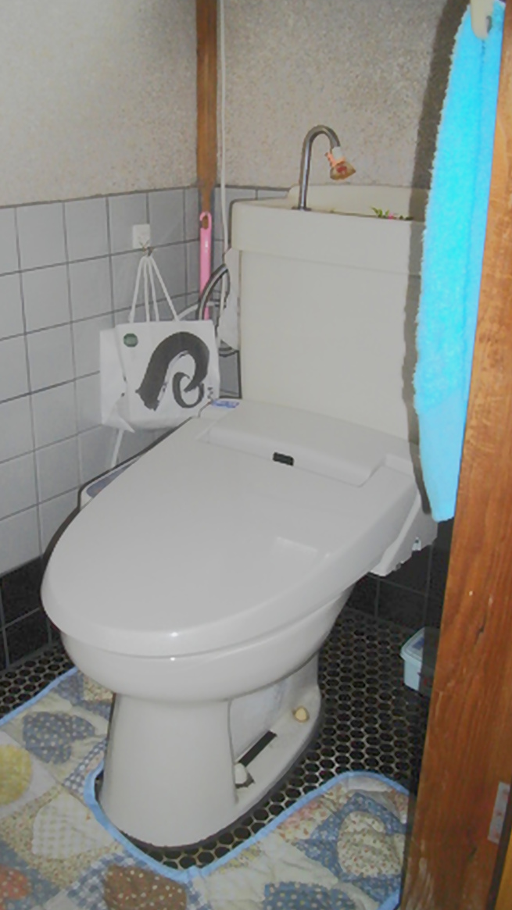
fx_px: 821
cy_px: 455
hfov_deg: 34.4
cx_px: 175
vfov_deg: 58.0
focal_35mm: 34
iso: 200
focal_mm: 5.7
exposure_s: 1/50
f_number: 2.9
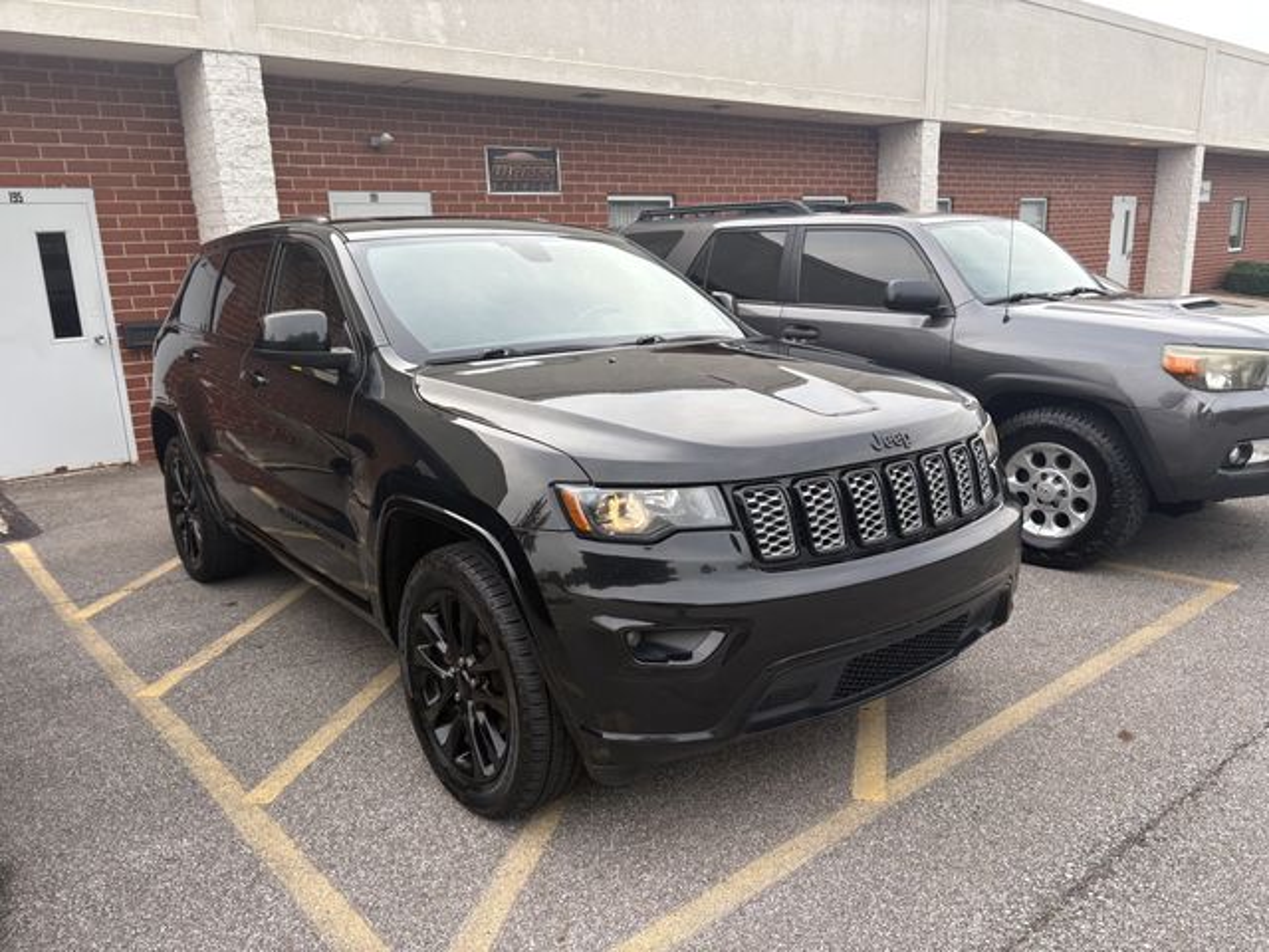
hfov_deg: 67.3
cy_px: 476
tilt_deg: -7.7
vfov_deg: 53.1
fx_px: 953
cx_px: 634
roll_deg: -1.4
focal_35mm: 26
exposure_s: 1/279
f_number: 1.6
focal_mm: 5.96
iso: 40
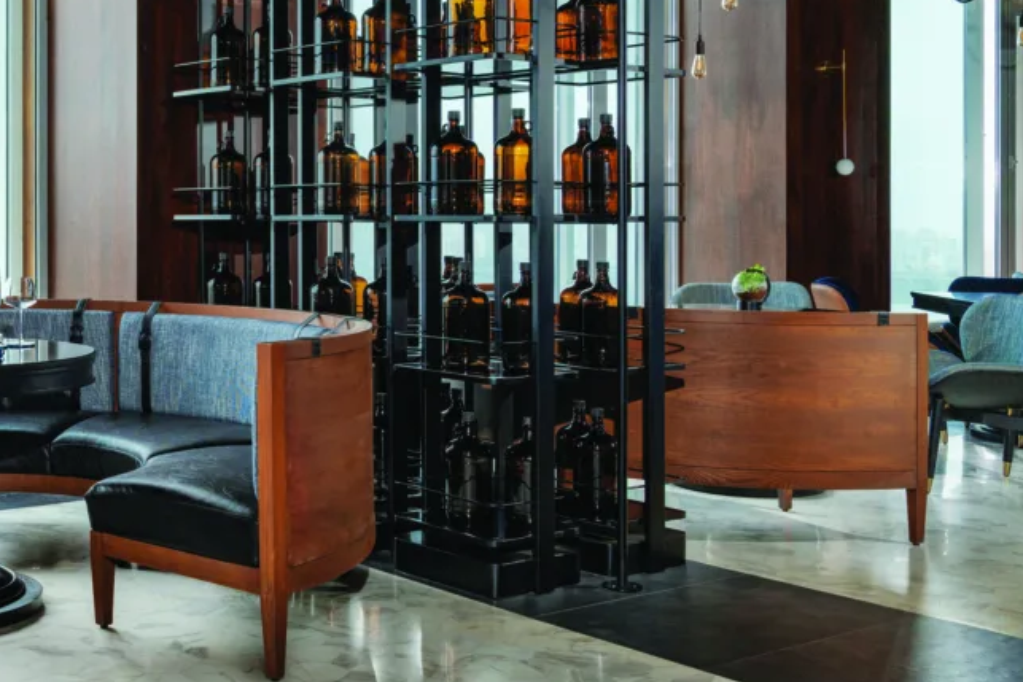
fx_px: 1449
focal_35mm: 51
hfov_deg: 37.5
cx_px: 210
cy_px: 228
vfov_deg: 26.4
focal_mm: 32
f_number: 11
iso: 200
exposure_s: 1/40
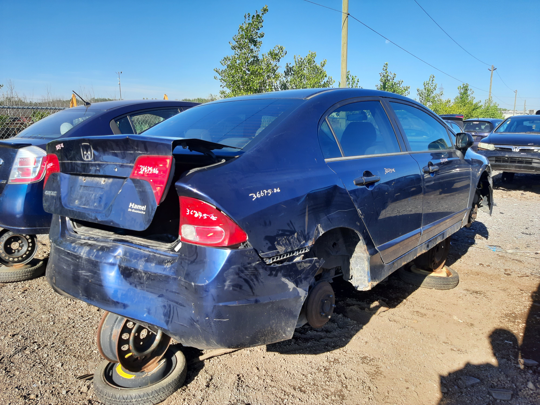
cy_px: 202
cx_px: 270
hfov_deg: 67.3
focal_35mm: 26
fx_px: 406
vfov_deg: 53.1
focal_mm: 3.92
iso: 40
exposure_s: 1/662
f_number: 1.7
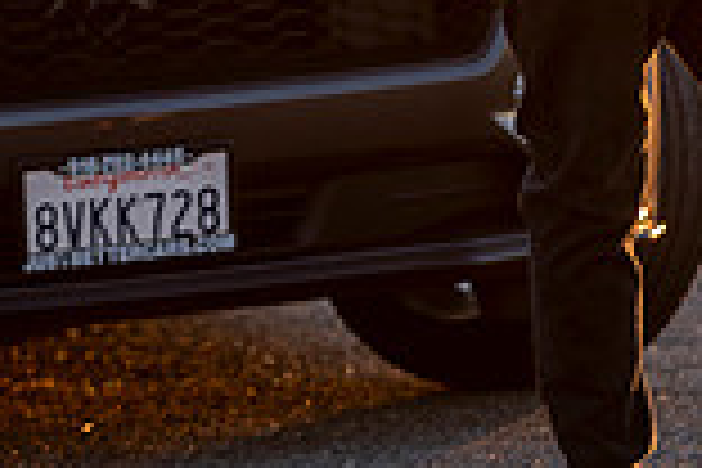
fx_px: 10178
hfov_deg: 3.9
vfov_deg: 2.6
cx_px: 243
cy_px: -124
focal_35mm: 522
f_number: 4
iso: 125
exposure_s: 1/200
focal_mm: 140
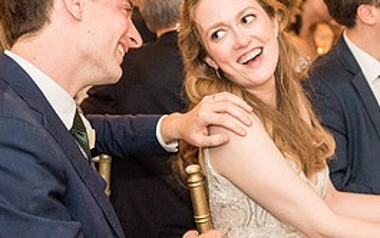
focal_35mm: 117
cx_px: 282
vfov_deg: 11.2
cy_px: 107
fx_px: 1212
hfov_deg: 17.7
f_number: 2.8
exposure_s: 1/200
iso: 2500
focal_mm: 48
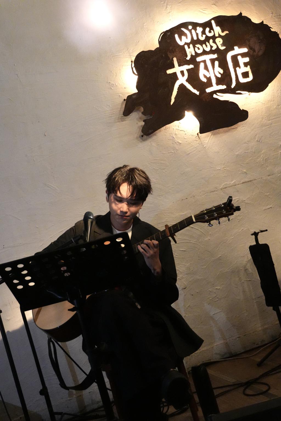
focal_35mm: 56
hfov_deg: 24.4
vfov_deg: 35.9
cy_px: 210
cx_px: 140
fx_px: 650
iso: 6400
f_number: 5.6
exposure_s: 1/50
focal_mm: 37
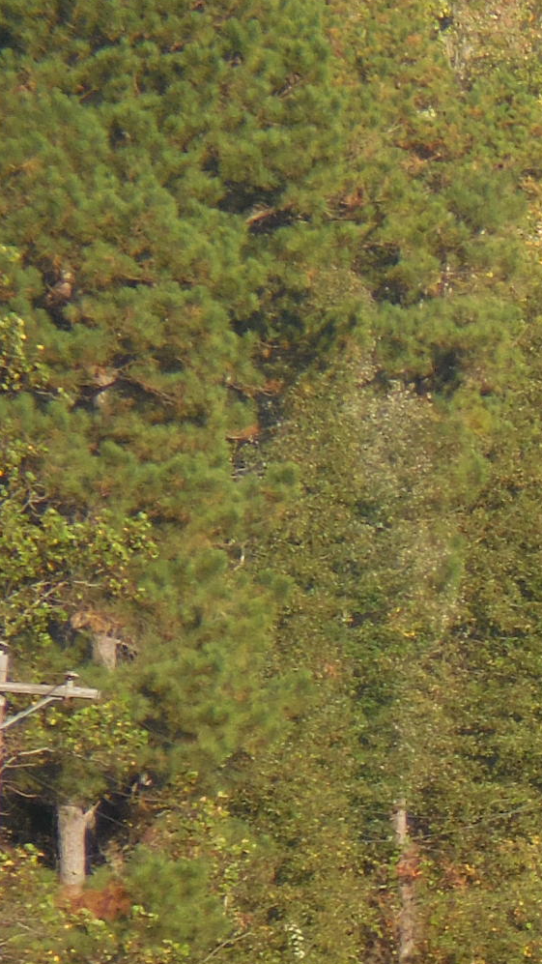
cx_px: 1347
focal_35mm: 983
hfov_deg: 1.2
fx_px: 25109
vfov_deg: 2.2
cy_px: 920
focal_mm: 54
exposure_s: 1/250
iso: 125
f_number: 6.3
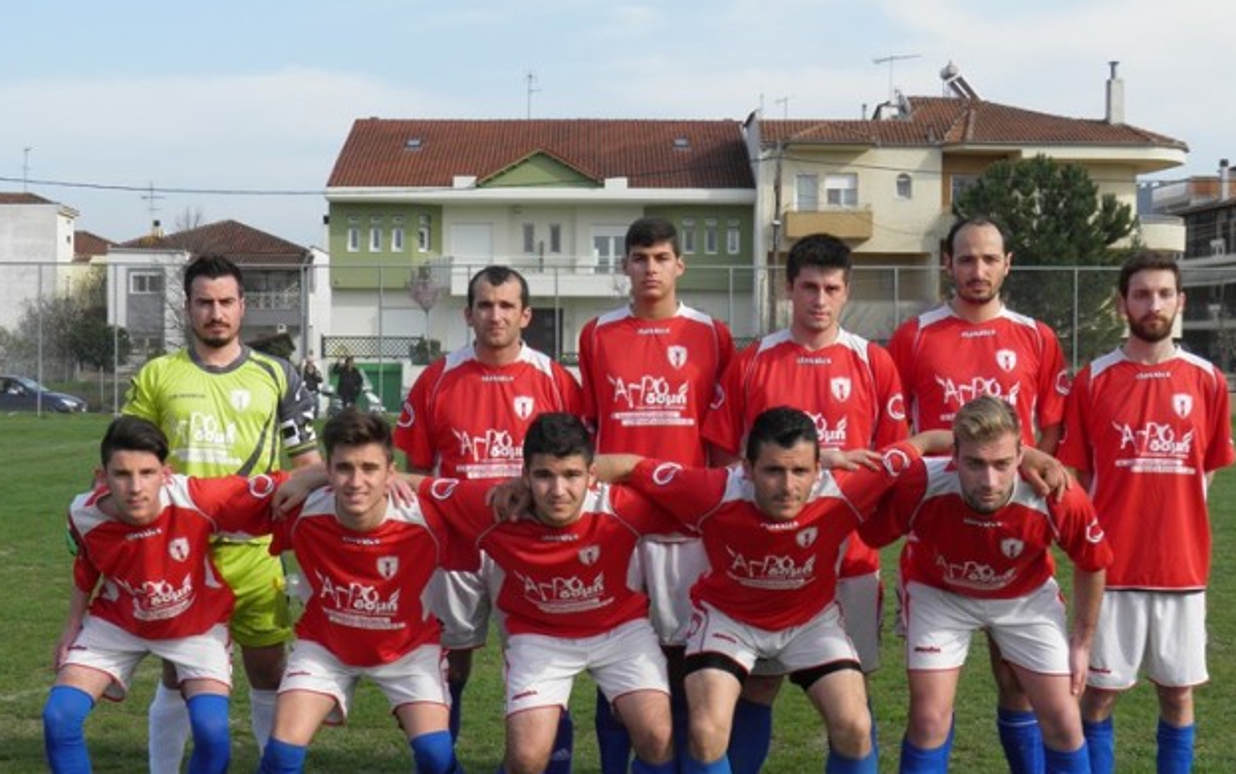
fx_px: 1854
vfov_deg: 23.6
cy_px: 426
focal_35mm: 55
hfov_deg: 36.9
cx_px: 597
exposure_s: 1/200
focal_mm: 8.9
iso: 50
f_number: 5.5
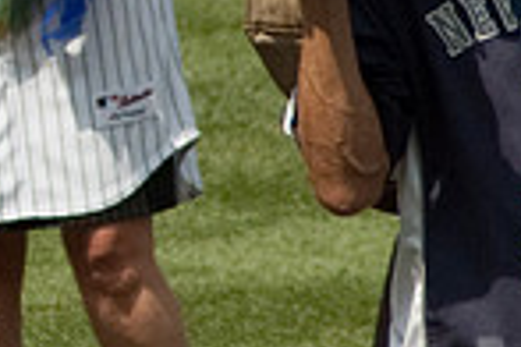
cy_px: -9
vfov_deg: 0.9
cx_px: -182
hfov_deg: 1.3
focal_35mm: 1534
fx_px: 22199
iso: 320
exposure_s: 1/1000
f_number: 8
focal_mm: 200
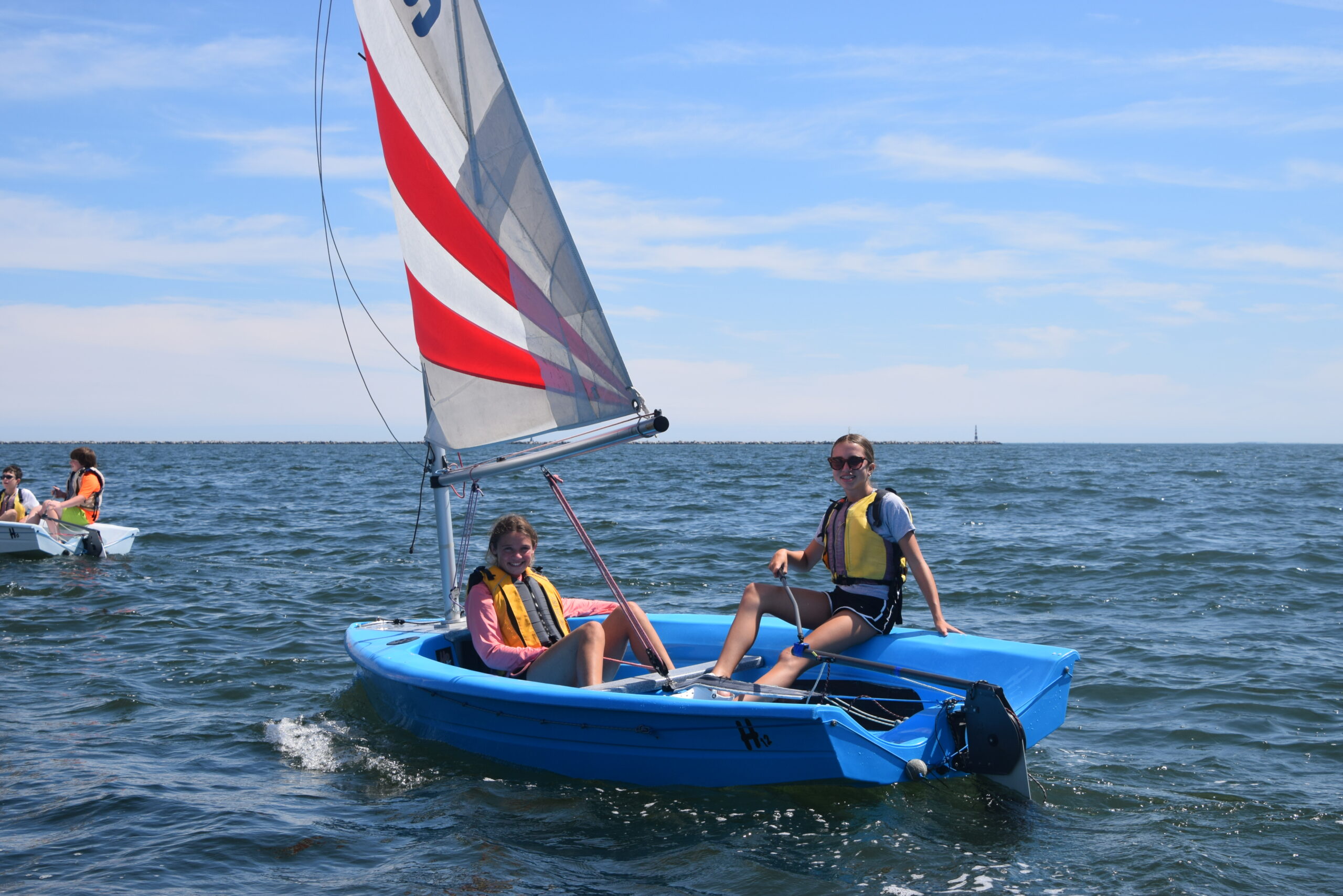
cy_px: 448
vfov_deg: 25.8
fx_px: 1959
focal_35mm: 52
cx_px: 672
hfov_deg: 37.8
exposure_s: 1/500
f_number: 11
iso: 200
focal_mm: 35
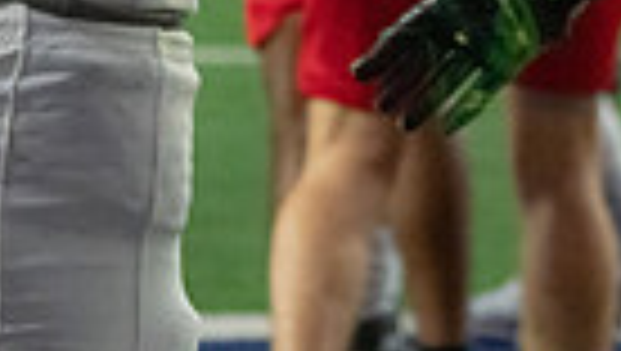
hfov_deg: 4.9
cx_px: 526
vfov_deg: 2.8
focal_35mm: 439
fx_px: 7237
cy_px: -515
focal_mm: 100
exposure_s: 1/1000
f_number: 4.5
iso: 10000
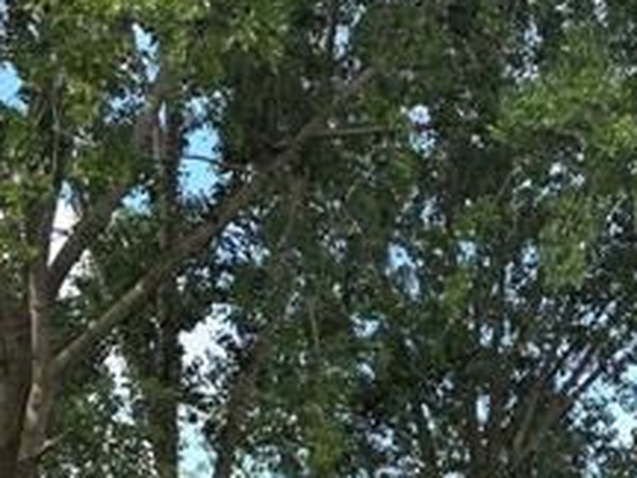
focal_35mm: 109
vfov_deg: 12.7
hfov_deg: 16.6
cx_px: 914
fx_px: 2006
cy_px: 785
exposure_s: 1/1799
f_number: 1.7
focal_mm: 6.3
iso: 80
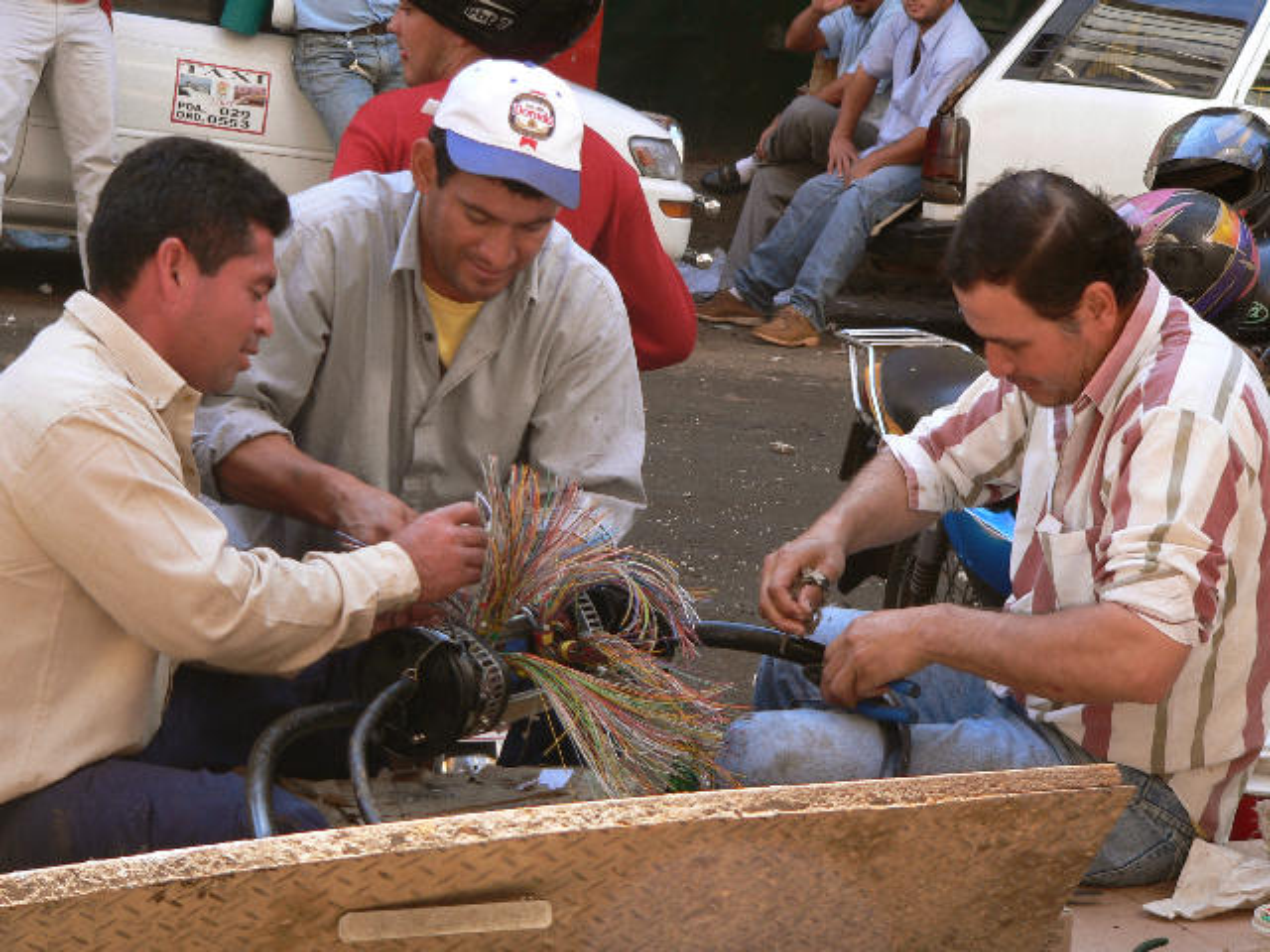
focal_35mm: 119
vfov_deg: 12.5
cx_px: 635
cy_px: 476
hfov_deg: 16.6
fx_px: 4366
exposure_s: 1/100
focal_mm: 19.9
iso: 80
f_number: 2.8
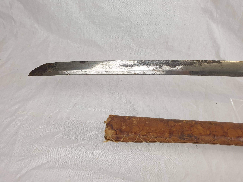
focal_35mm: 26
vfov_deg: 53.1
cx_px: 122
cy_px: 91
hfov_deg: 67.3
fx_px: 183
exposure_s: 1/100
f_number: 2.4
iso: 80
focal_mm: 4.3
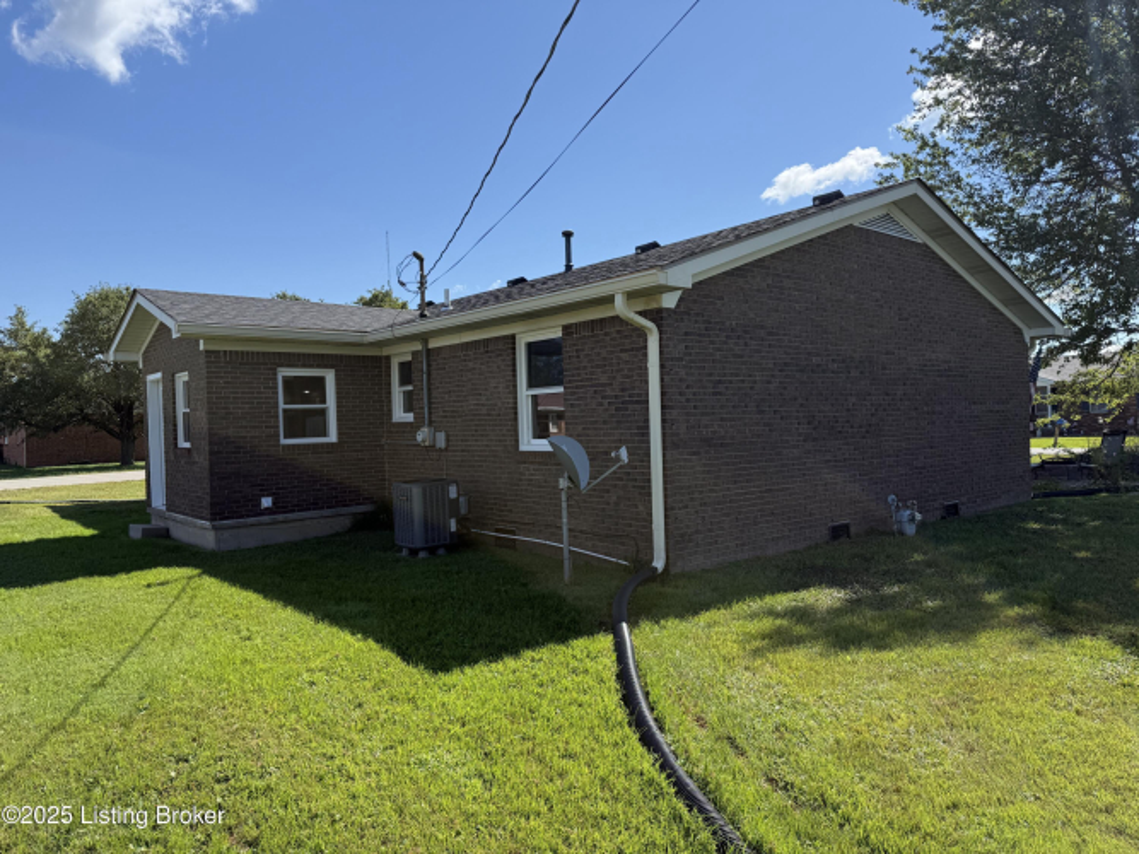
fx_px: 790
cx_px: 570
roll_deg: +2.4
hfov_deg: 71.6
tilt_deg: +1.4
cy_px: 427
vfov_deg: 56.8
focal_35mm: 24
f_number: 1.78
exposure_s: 1/3953
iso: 80
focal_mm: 6.76
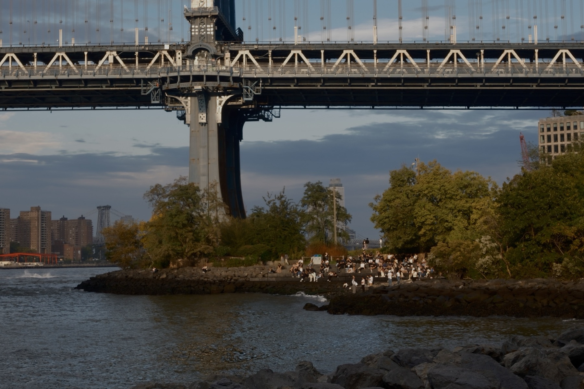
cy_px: 194
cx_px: 292
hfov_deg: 54.4
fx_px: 568
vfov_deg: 37.9
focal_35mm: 35
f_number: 6.4
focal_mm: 23
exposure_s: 1/125
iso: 80
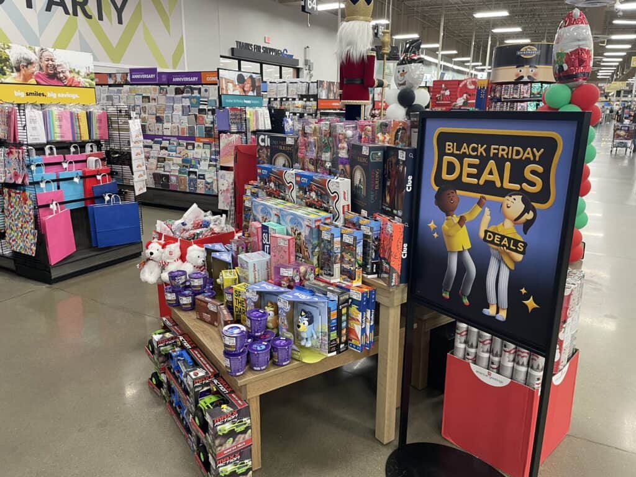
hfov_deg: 67.3
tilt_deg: -15.0
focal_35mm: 26
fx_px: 478
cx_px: 318
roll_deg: -0.4
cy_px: 238
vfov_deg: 53.1
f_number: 1.6
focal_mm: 4.2
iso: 125
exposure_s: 1/62
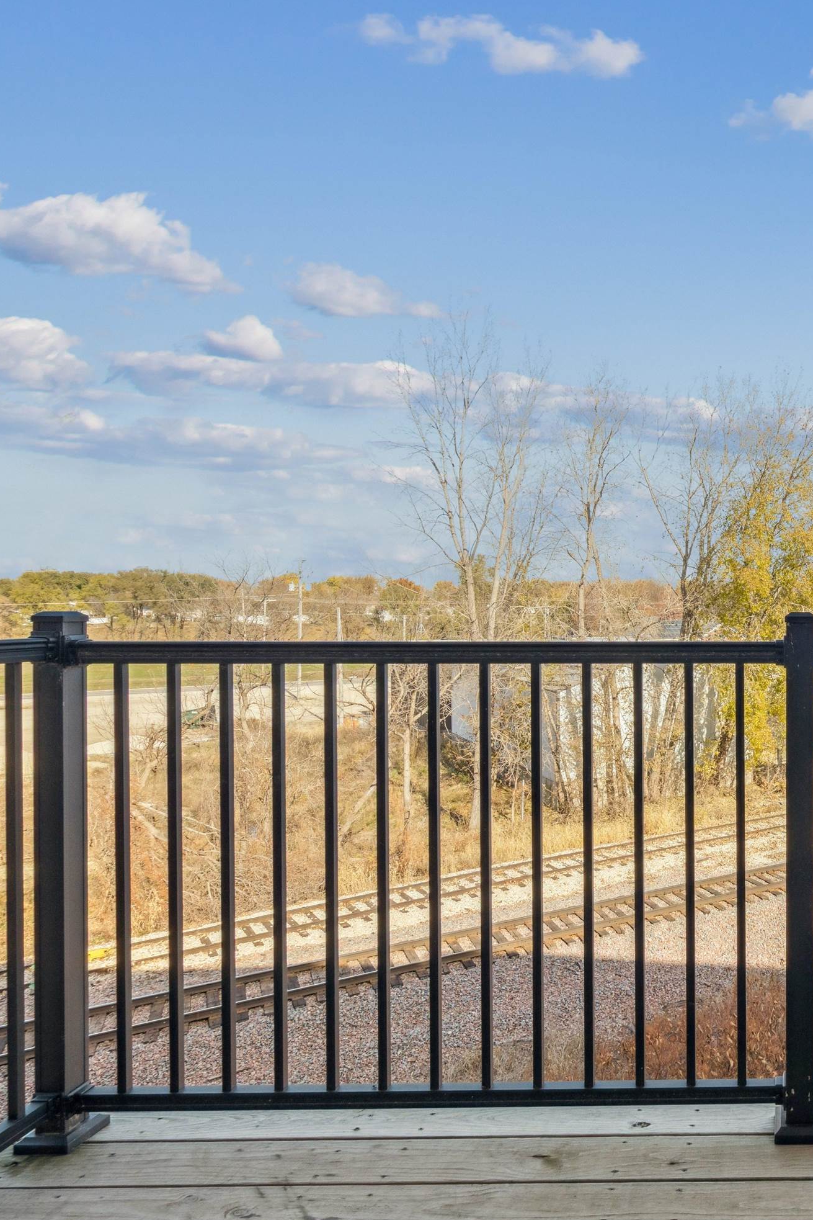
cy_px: 603
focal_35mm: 25
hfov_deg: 44.3
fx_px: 847
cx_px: 799
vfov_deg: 71.5
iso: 800
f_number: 10
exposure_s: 1/1250
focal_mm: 16
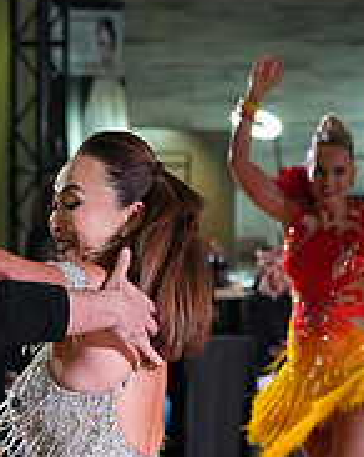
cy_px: 607
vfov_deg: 5.9
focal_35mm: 328
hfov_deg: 4.7
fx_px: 4424
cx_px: -31
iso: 8000
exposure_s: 1/400
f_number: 5.6
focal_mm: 110
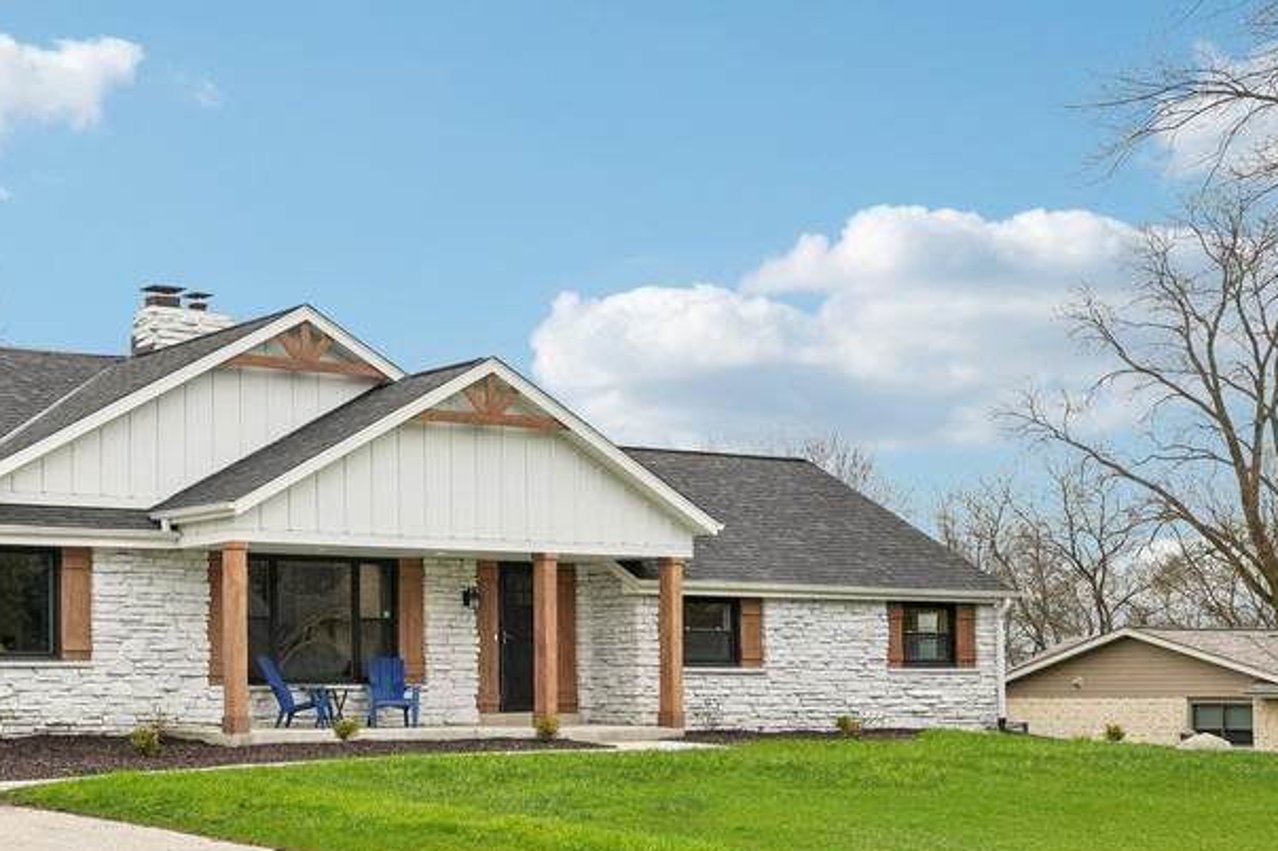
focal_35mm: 54
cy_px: 463
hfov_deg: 34.1
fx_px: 1918
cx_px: 49
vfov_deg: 25.0
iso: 100
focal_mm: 25.5
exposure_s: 1/160
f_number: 8
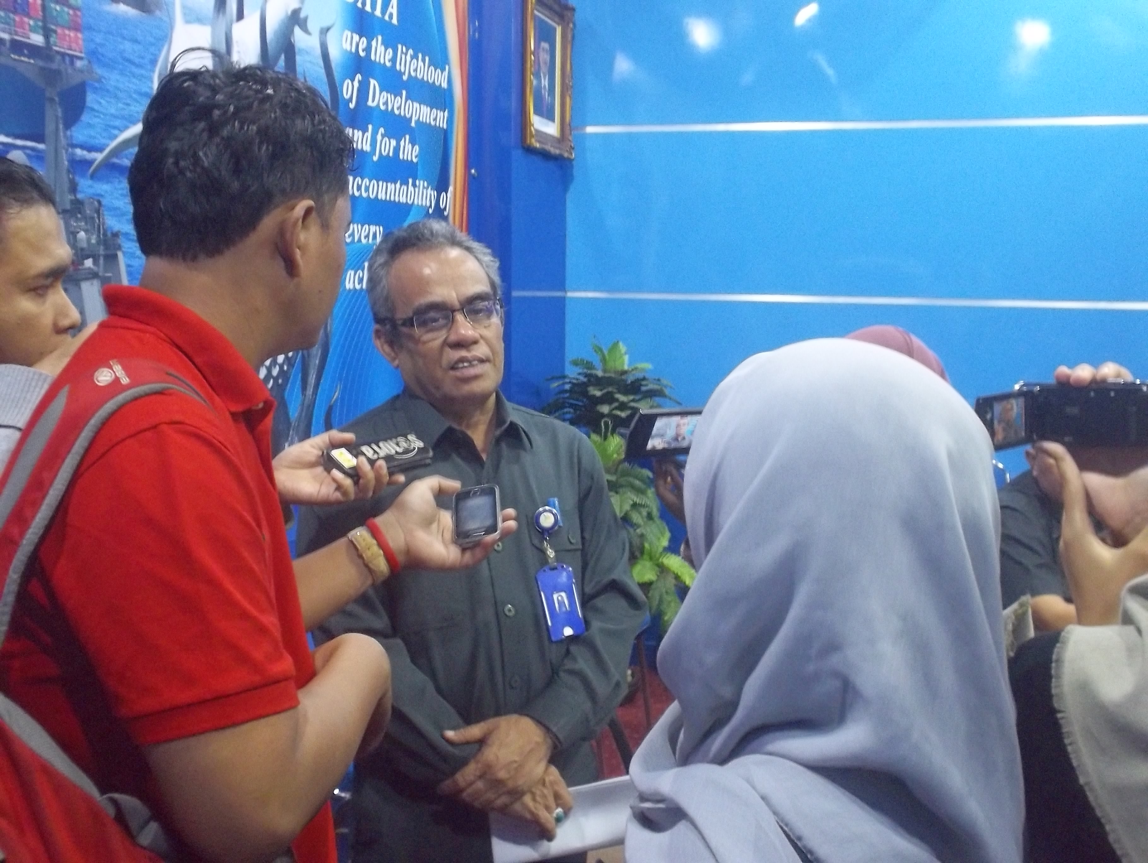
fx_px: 1228
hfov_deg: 50.1
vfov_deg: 38.7
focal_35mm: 37
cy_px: 432
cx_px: 574
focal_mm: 5.2
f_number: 3.7
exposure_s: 1/8
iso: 367
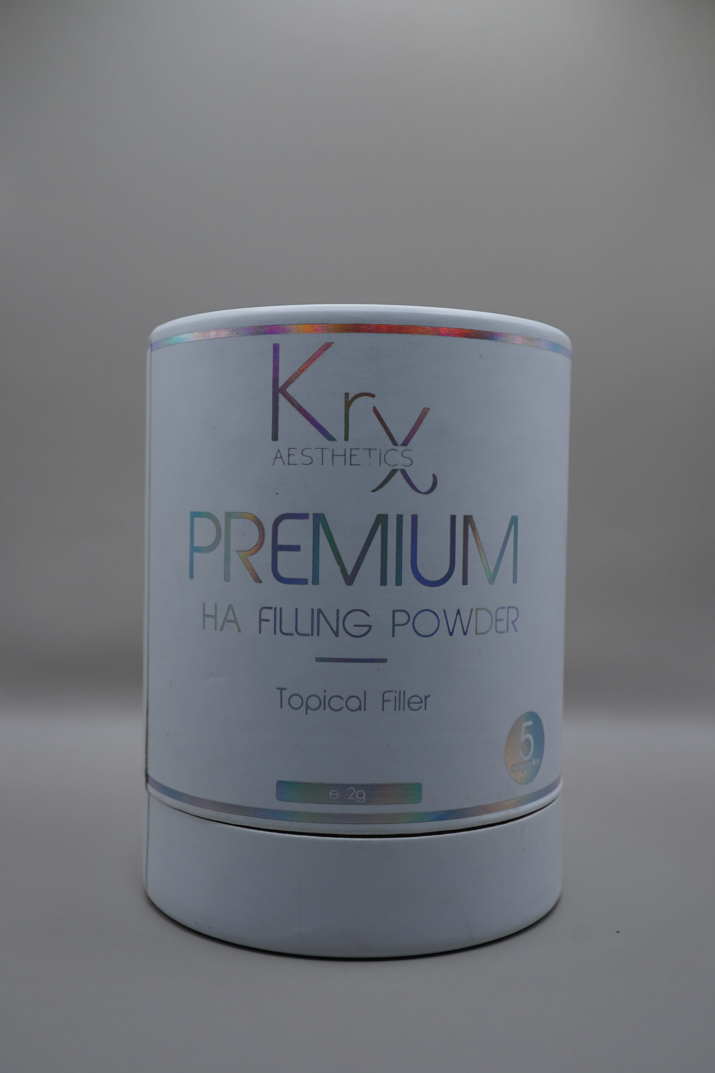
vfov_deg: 53.1
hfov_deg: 36.9
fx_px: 1072
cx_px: 358
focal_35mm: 36
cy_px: 536
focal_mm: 24
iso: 125
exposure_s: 1/100
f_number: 6.3
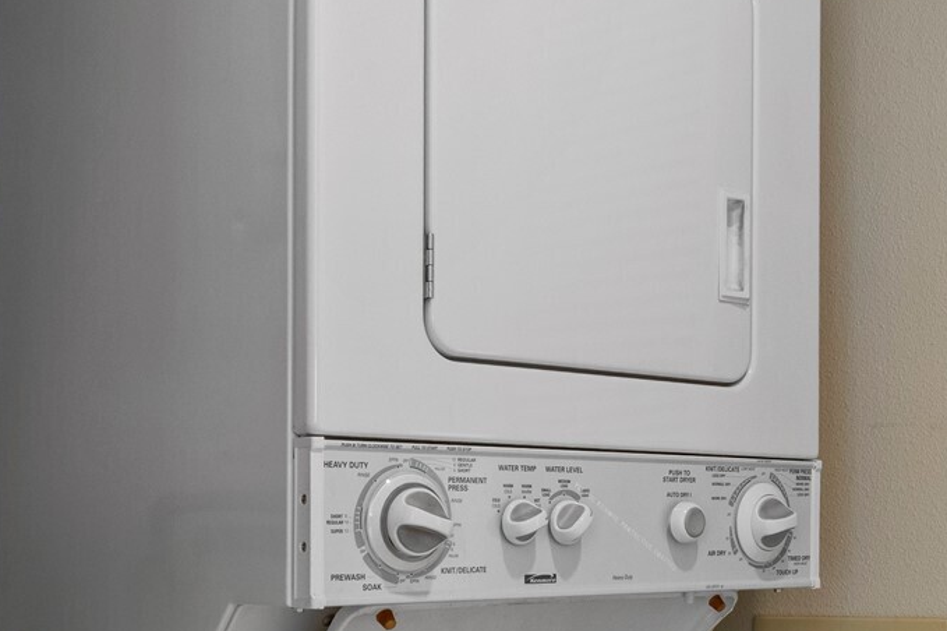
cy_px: 658
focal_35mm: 60
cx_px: 718
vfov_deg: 21.6
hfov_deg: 32.7
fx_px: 1577
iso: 200
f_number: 9
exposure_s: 1/2
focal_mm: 16
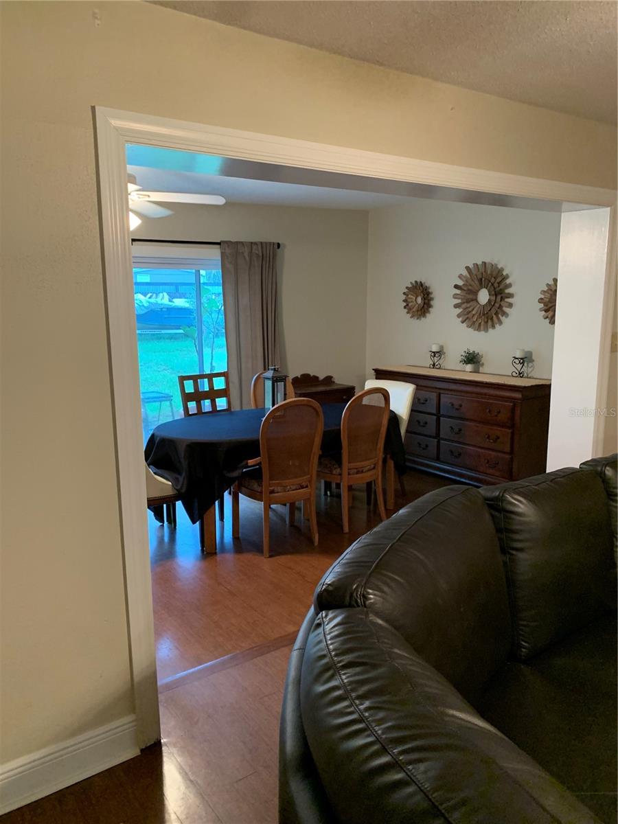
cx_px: 309
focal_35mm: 26
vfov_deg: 67.3
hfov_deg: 53.1
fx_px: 619
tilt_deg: -10.5
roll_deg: +0.7
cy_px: 412
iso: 500
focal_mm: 4.25
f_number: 1.8
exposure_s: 1/30
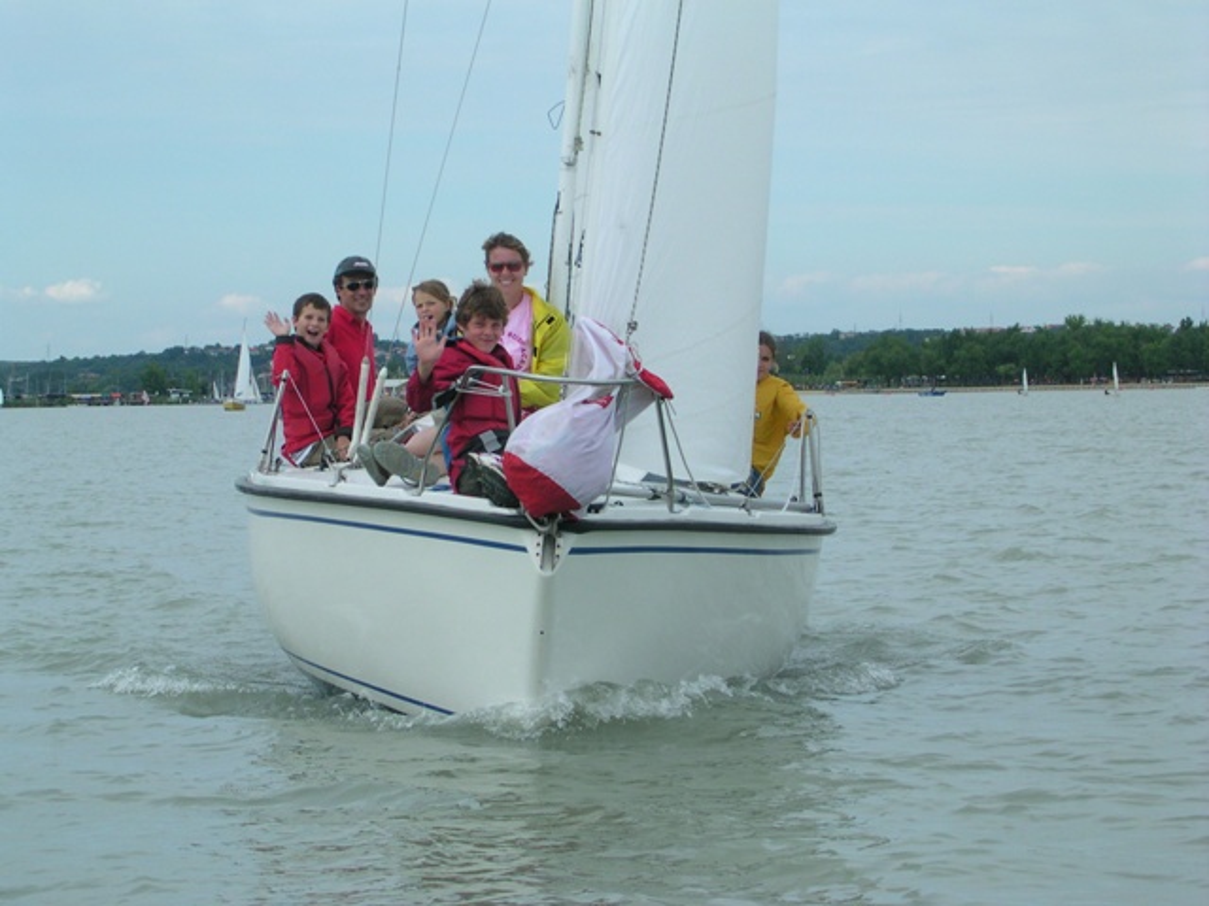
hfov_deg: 17.7
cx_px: 604
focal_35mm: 111
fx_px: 3877
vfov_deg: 13.3
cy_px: 453
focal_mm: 16.8
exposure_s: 1/336
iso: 100
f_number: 4.8
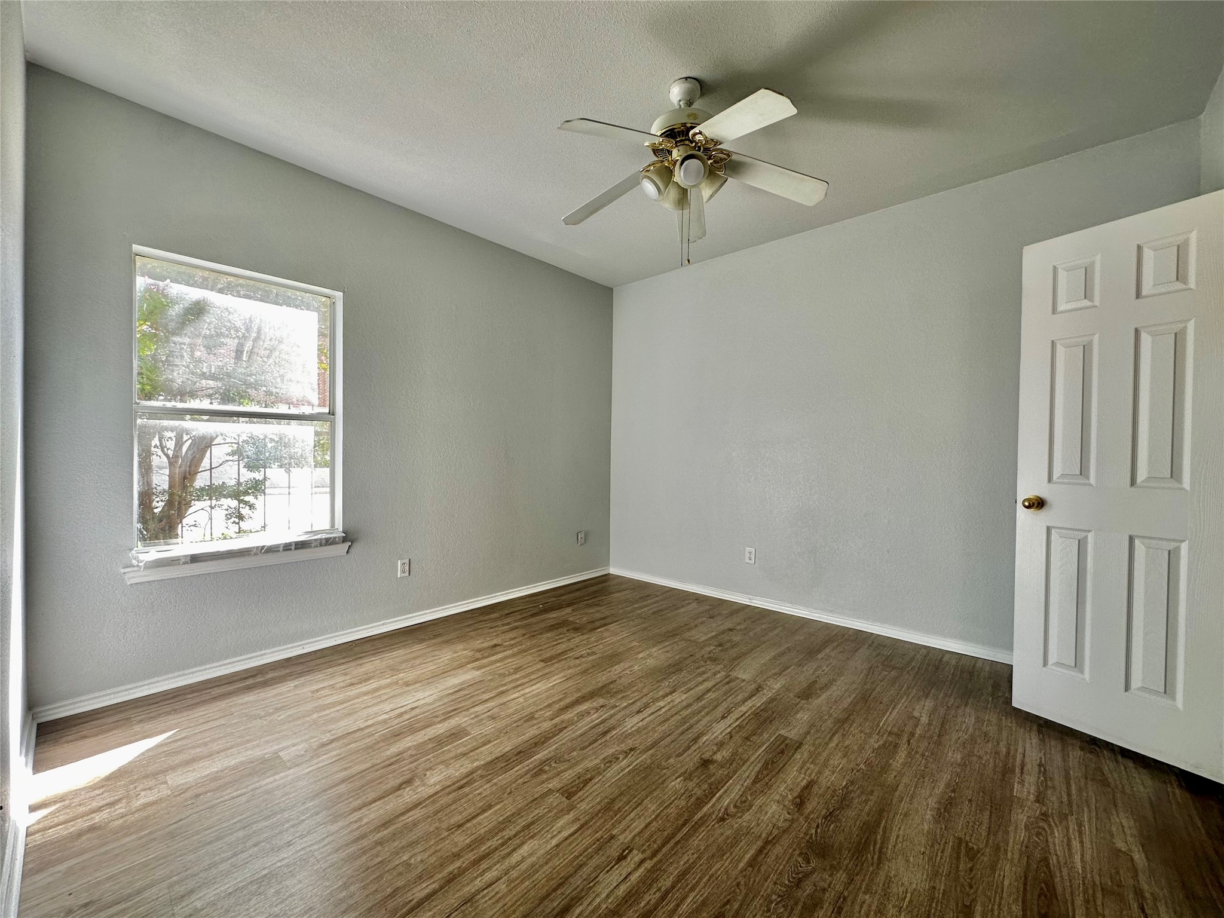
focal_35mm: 14
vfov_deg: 85.7
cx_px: 612
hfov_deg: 102.1
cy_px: 459
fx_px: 495
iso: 80
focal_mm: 2.22
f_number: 2.2
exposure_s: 1/99
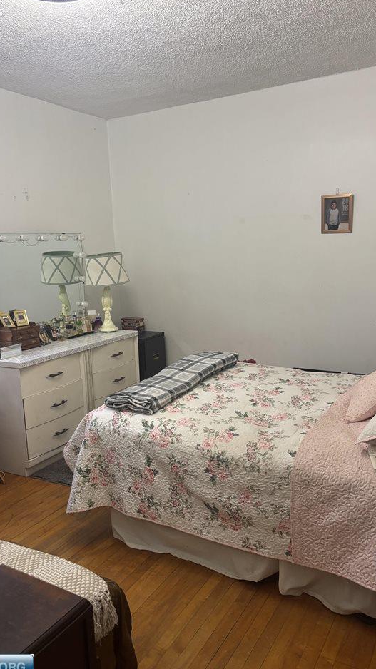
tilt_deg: -11.1
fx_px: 514
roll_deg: +1.6
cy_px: 338
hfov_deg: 40.1
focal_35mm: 29
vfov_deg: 66.1
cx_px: 193
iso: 200
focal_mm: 5.96
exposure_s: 1/60
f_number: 1.6
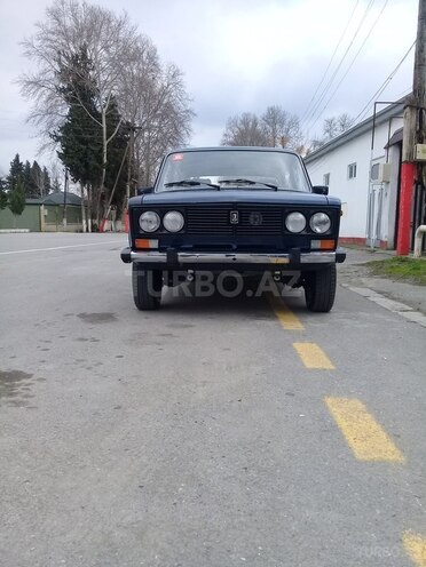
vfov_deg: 58.4
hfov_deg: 45.4
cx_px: 213
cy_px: 284
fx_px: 509
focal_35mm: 31
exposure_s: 1/245
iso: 50
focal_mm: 3.3
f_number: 2.2
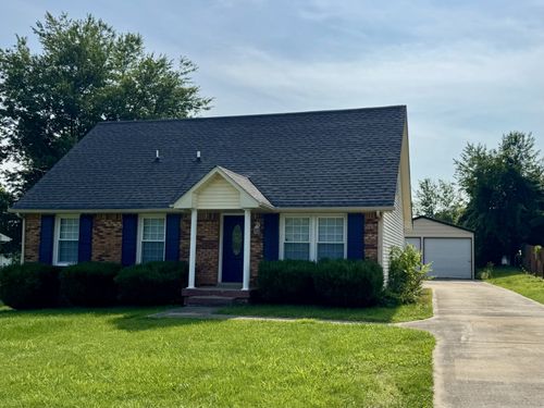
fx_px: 377
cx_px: 272
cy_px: 204
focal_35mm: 24
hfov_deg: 71.6
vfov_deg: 56.8
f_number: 1.78
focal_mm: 6.76
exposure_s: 1/9009
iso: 80
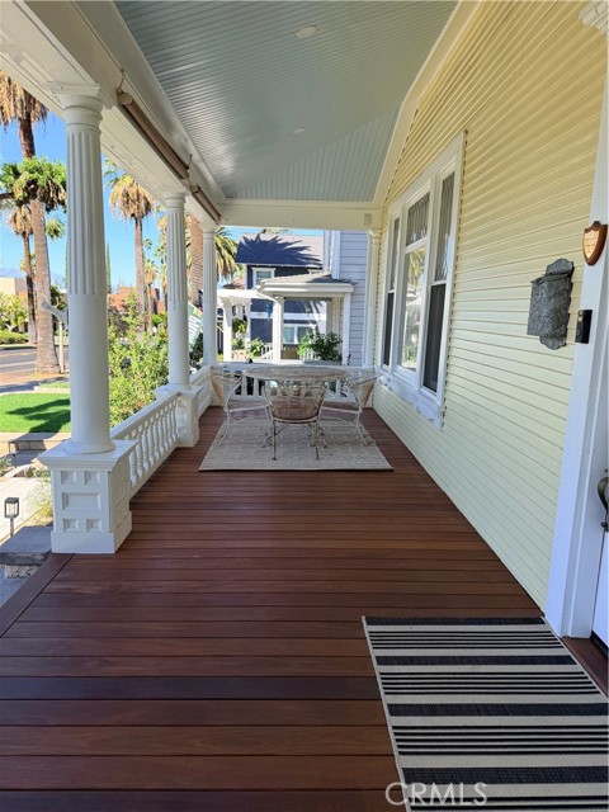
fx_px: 563
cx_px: 304
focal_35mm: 24
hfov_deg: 56.8
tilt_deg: -10.1
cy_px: 406
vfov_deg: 71.6
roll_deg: -2.0
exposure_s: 1/1522
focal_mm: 6.76
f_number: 1.78
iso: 100
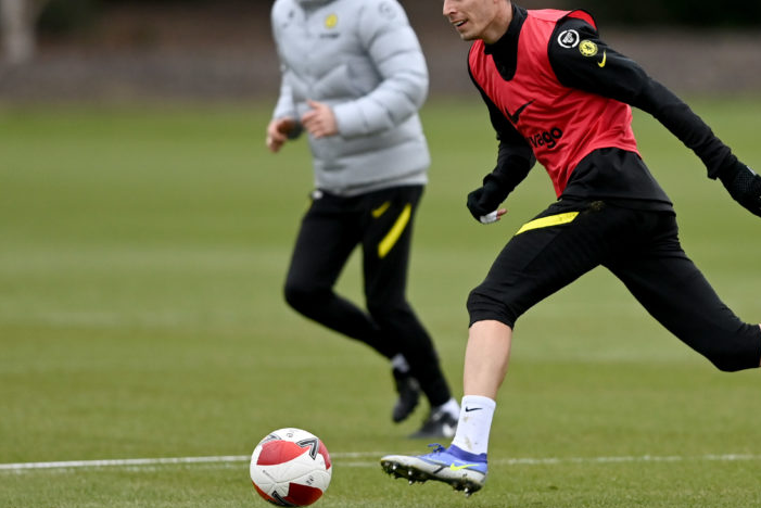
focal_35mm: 584
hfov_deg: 3.5
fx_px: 12350
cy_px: 188
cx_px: 546
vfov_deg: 2.4
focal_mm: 400
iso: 1250
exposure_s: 1/2000
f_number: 3.2
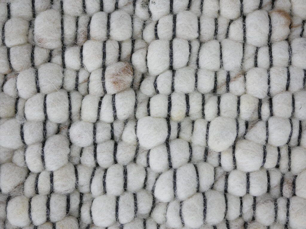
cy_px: 114
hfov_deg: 32.2
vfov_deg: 24.4
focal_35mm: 60
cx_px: 153
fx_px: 531
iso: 200
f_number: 3.5
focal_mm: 30
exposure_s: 1/100
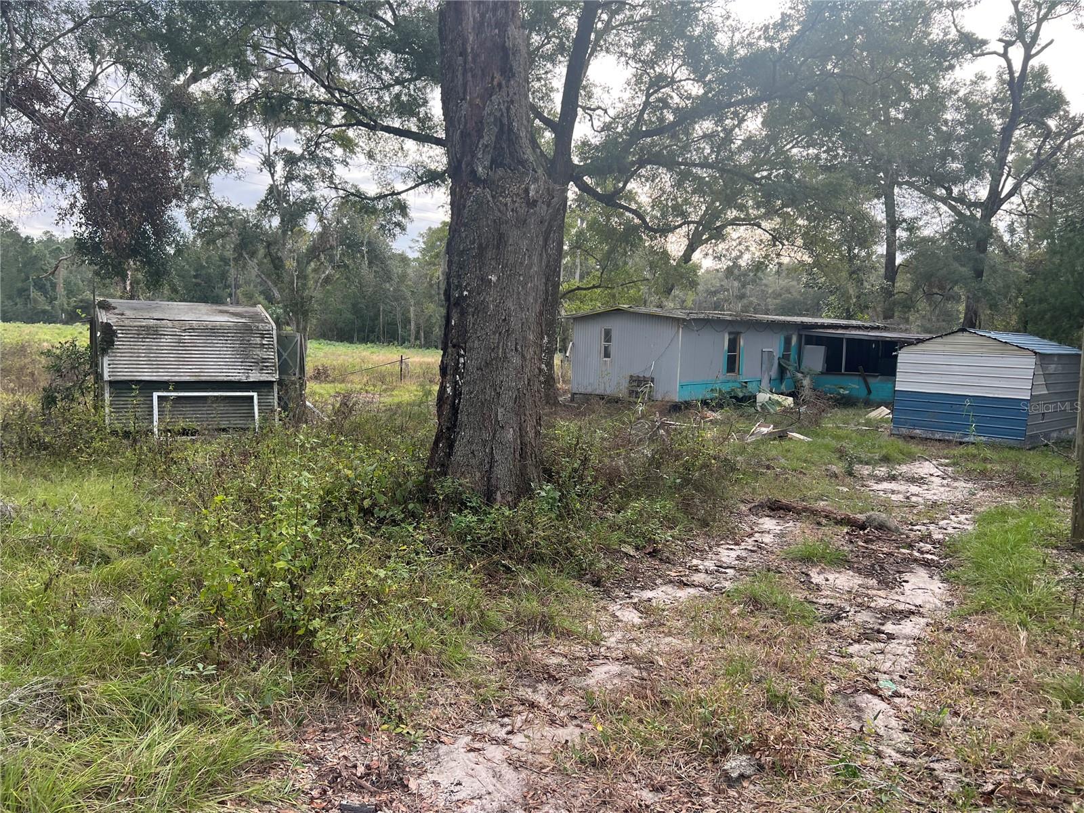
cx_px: 542
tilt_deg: -9.1
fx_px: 814
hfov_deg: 67.3
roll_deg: -0.8
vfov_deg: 53.1
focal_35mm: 26
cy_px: 406
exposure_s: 1/466
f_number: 1.5
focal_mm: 5.7
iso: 50
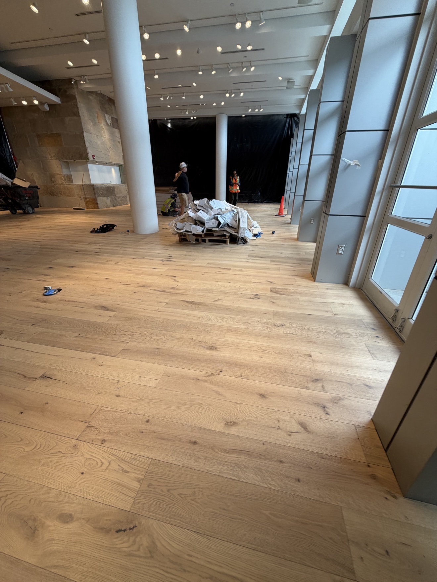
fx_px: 236
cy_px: 291
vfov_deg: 102.1
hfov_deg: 85.7
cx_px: 218
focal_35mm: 14
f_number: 2.2
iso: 50
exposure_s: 1/120
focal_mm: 2.22
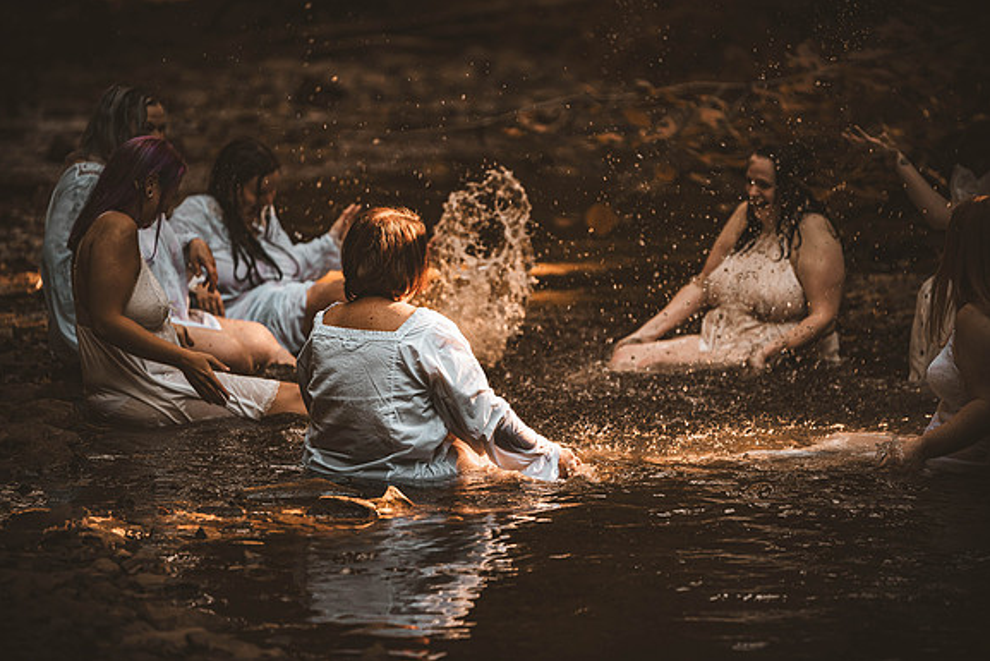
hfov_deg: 10.2
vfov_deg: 6.8
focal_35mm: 201
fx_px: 5529
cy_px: 330
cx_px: 494
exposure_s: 1/400
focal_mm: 200
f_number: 2.8
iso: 1000
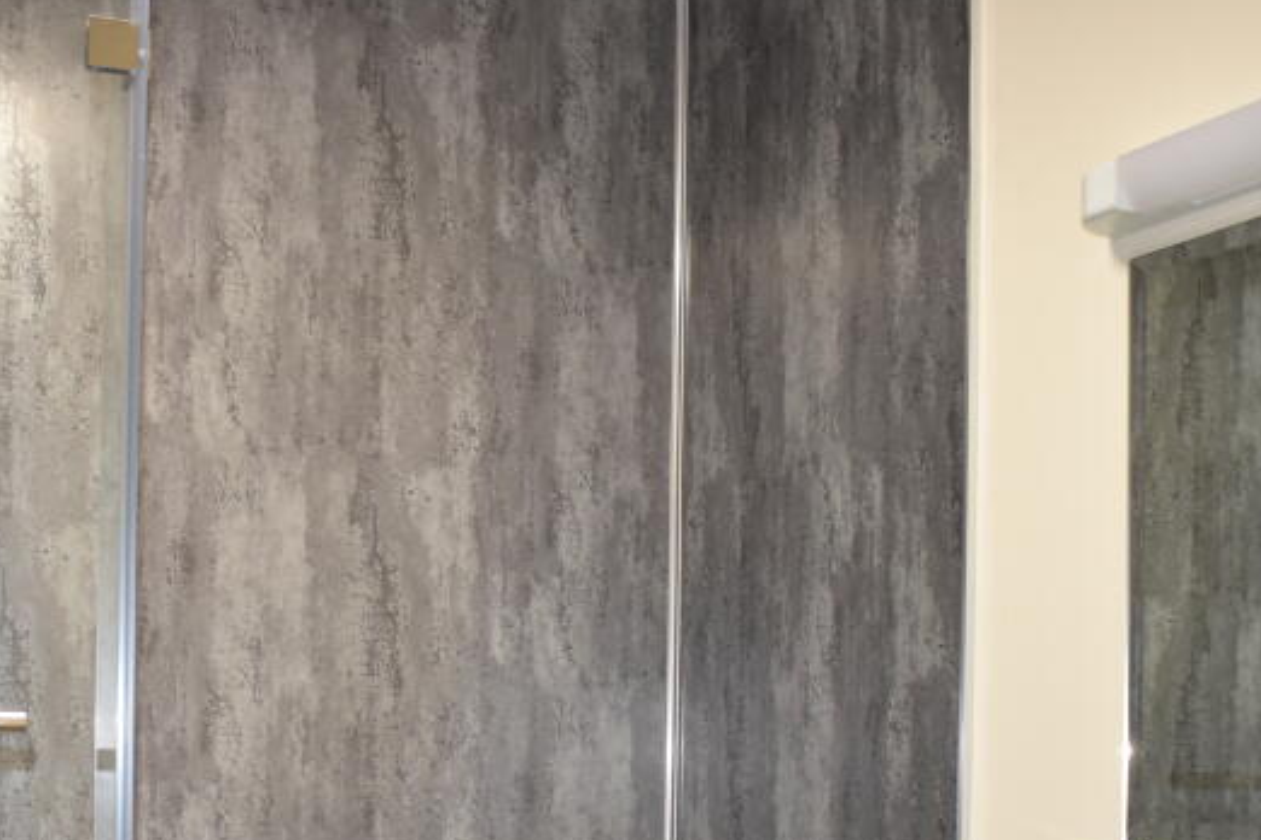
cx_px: 457
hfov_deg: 37.2
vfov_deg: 24.6
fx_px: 1856
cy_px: 793
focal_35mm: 53
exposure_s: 1/80
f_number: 4
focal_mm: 18
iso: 400
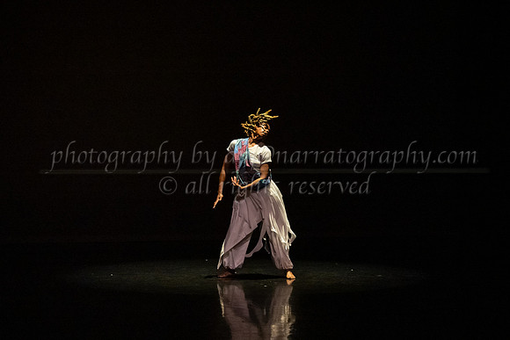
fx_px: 1070
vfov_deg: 18.1
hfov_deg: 26.8
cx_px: 266
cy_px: 175
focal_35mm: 76
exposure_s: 1/400
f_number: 4
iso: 6400
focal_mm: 61
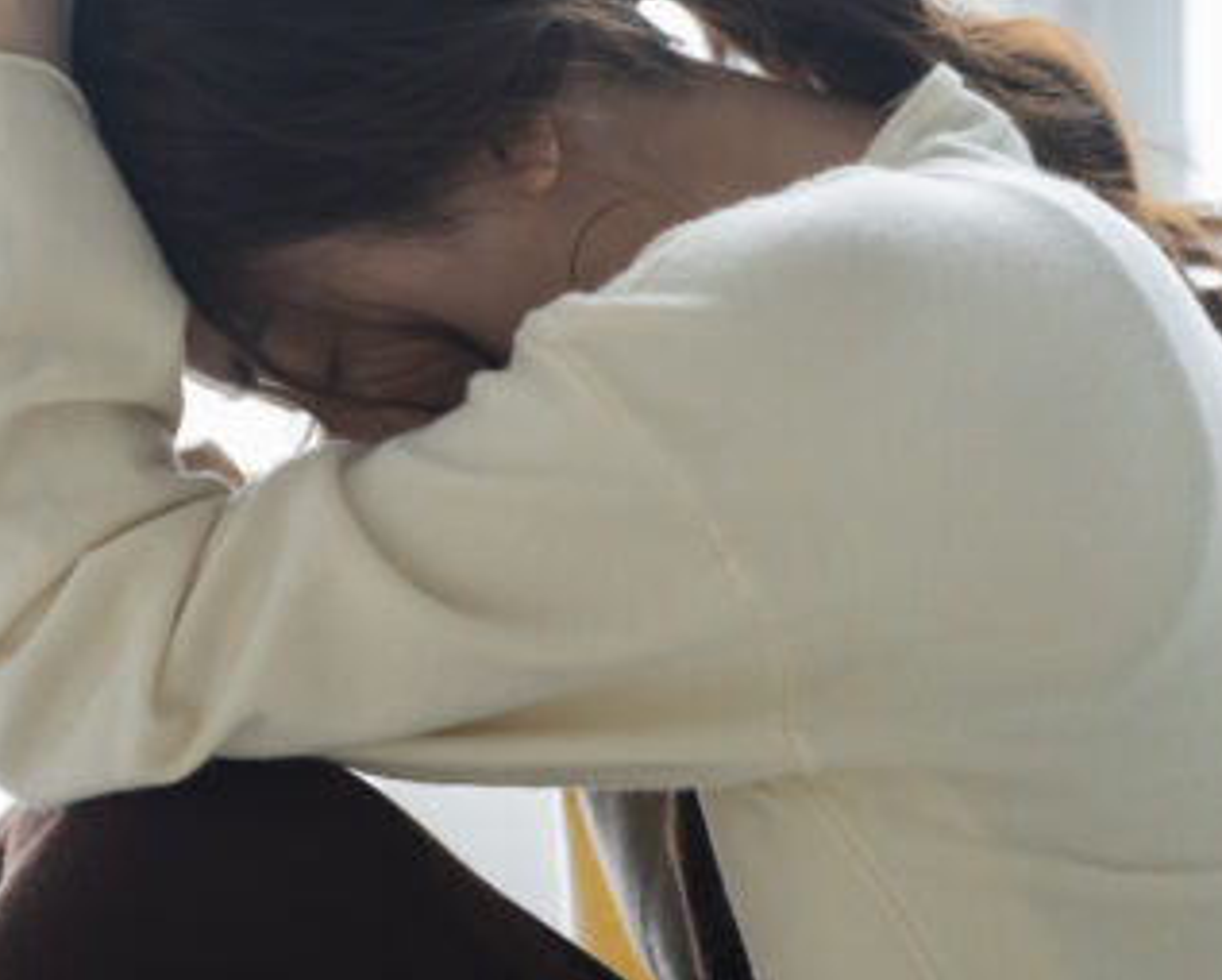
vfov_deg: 10.2
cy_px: 521
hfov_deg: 12.8
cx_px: 459
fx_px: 5465
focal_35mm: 151
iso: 320
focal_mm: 85
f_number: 2.2
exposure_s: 1/200
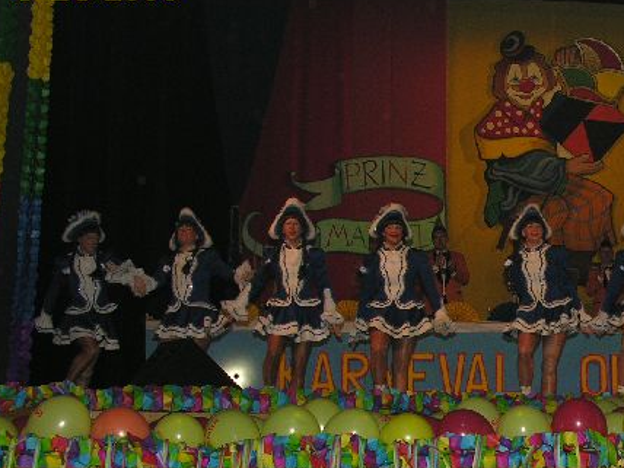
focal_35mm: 67
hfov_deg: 27.7
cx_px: 580
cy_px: 385
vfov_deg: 21.6
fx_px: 1208
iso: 100
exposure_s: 1/60.1
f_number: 4
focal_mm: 8.9
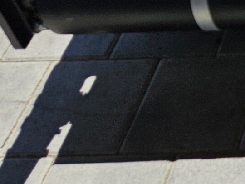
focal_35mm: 109
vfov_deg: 12.4
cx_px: 521
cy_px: -144
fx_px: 771
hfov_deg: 14.3
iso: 32
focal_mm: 5.4
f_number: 1.8
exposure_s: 1/1645
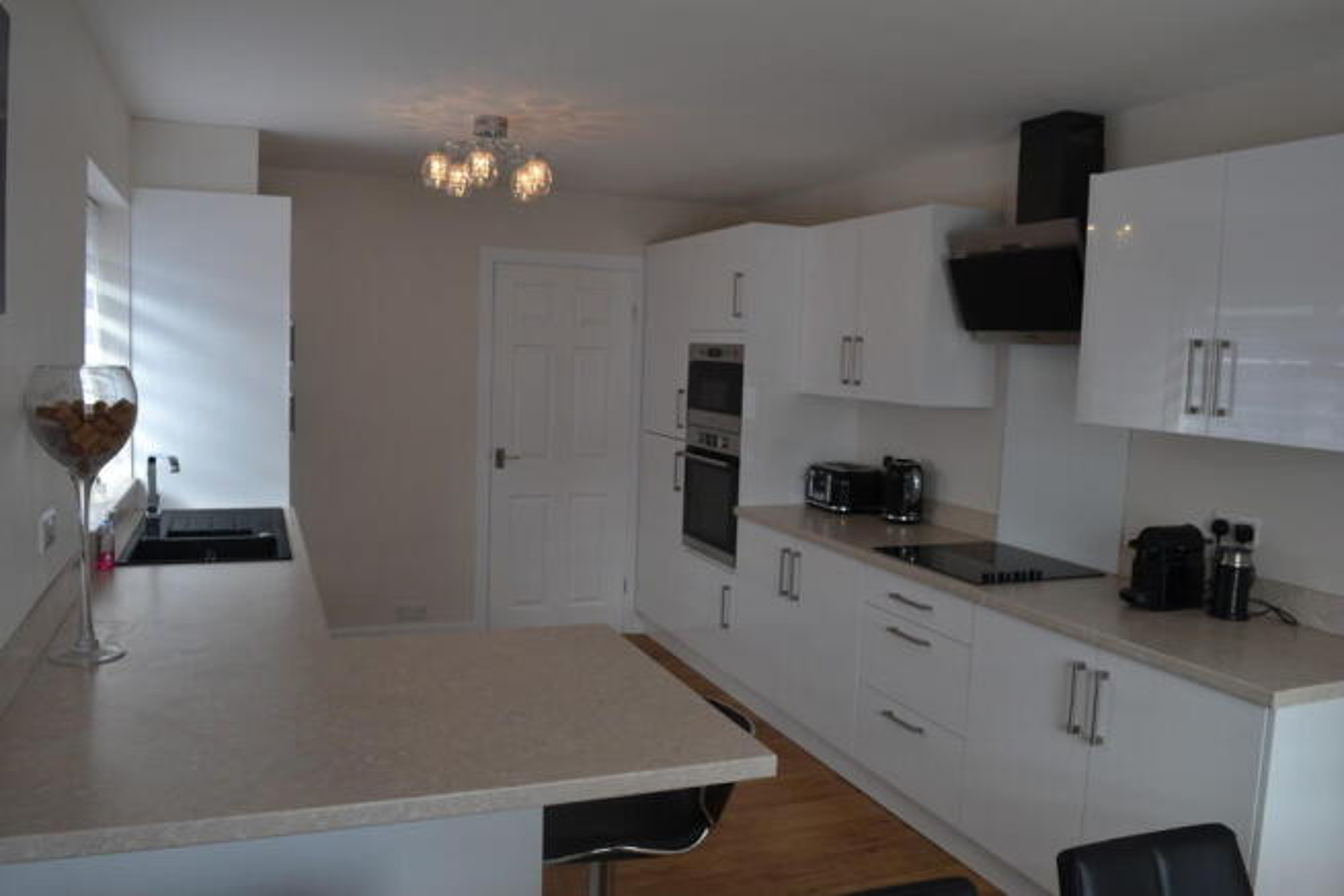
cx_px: 672
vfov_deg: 48.0
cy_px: 448
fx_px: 1008
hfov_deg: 67.4
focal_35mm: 27
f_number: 5.6
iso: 400
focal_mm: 18
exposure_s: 1/125
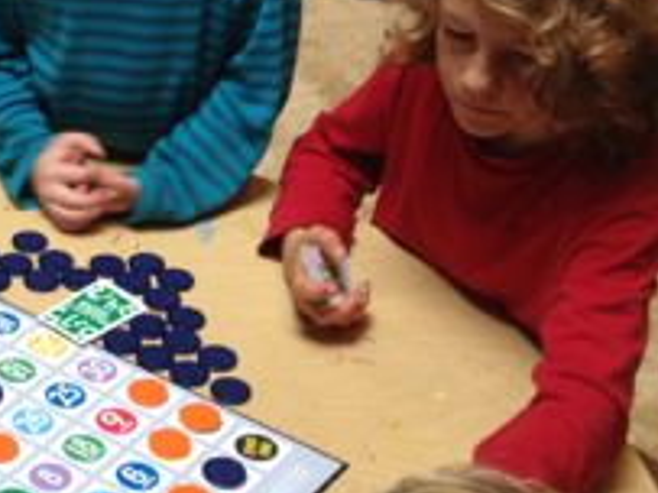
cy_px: 263
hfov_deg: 17.8
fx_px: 1976
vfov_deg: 14.2
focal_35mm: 104
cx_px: -169
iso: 64
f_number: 2.4
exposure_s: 1/20
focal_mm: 4.12
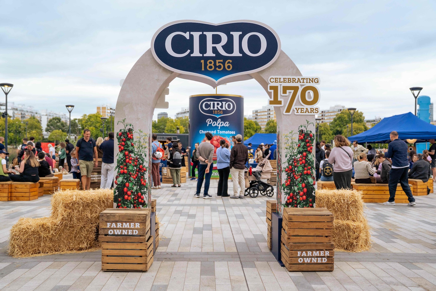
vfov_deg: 36.9
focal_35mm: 36
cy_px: 146
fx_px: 436
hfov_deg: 53.1
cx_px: 218
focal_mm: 36
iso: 500
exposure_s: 1/4000
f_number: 3.5
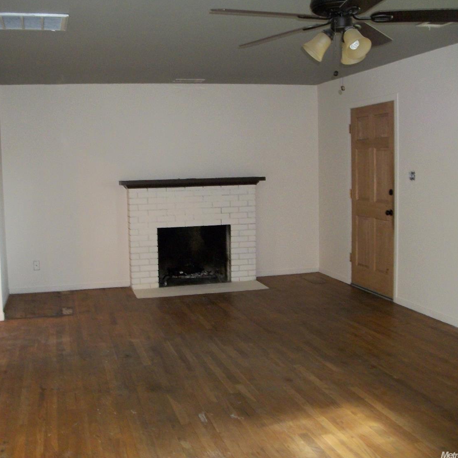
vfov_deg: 43.9
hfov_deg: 43.5
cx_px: 174
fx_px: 569
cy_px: 229
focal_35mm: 38
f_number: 2.9
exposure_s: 1/30
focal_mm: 5.7
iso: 250
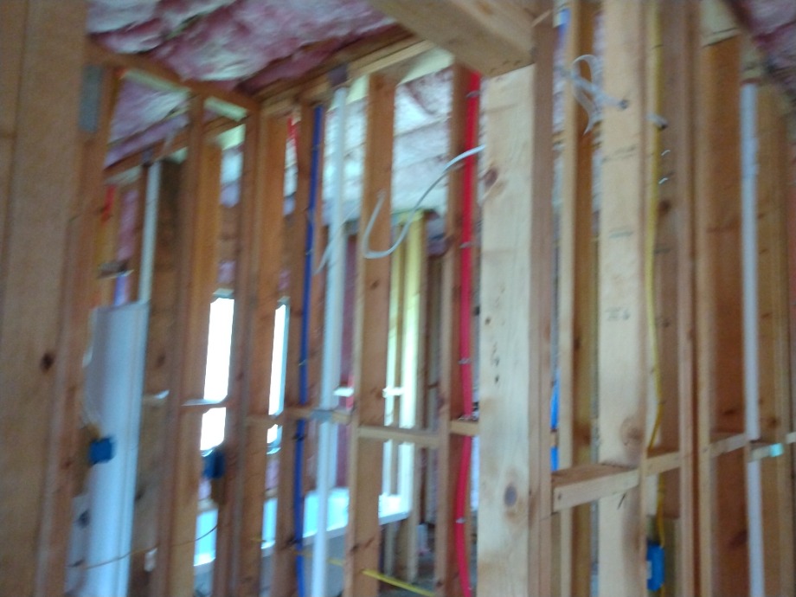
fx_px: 460
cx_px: 398
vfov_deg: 66.0
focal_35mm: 20
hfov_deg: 81.7
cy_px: 298
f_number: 2
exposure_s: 1/30
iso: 794
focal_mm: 3.54
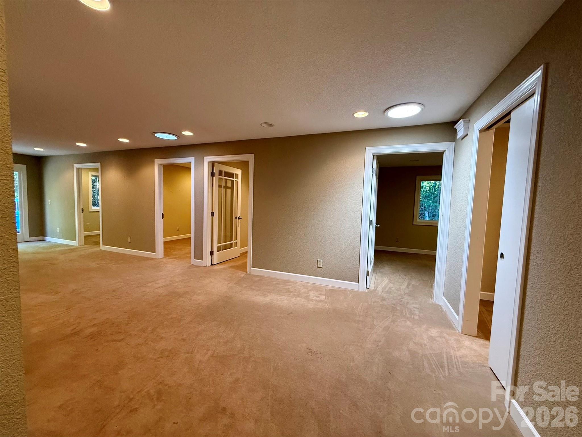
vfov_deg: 85.7
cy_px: 218
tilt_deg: -4.0
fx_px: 235
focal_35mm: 14
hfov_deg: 102.1
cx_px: 291
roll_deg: -1.7
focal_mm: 2.22
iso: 250
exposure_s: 1/60
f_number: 2.2
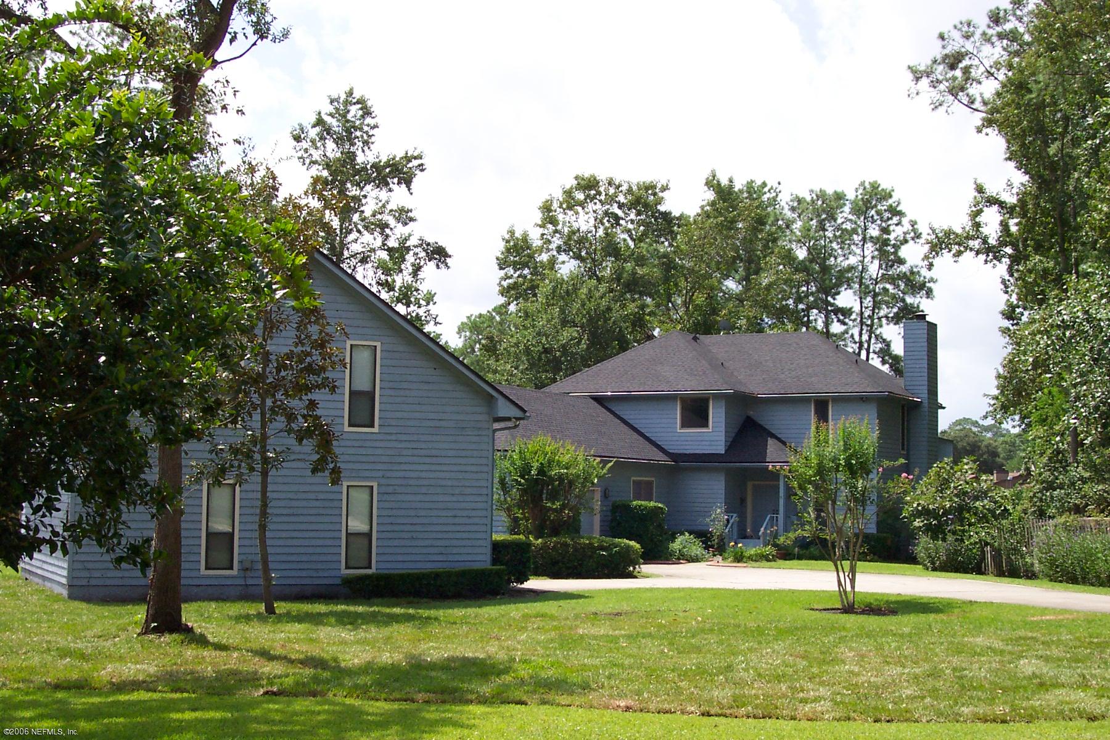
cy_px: 370
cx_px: 555
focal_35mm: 51
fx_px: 1572
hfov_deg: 38.9
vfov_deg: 26.5
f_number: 5.6
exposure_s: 1/350
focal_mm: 10.7
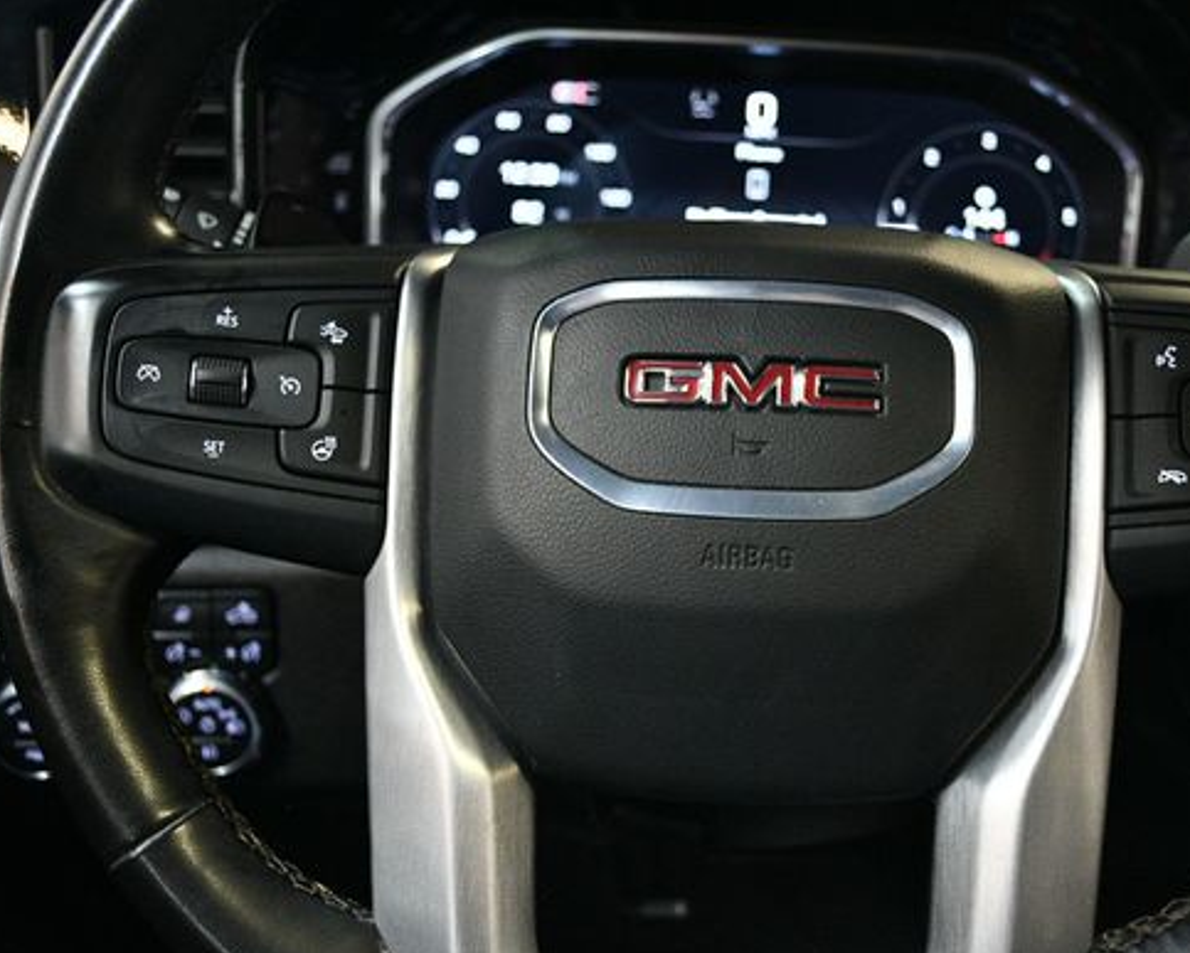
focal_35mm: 41
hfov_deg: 44.5
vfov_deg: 36.5
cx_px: 714
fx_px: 1445
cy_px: 502
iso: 3600
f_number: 4
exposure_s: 1/60
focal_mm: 22
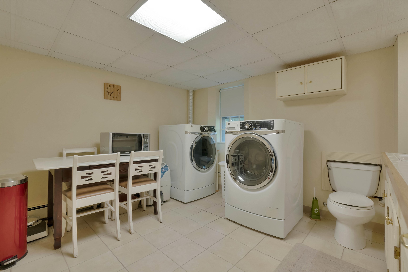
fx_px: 181
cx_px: 204
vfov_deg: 73.8
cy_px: 136
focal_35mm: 16
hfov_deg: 96.7
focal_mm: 16
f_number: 8
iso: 800
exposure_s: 1/200
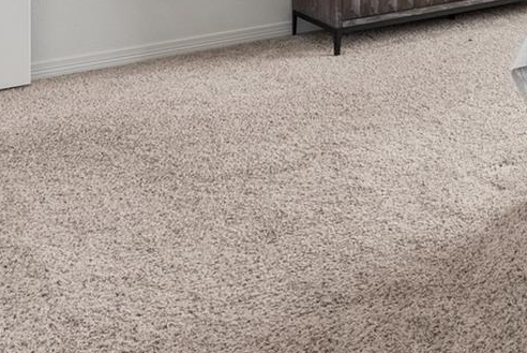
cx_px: 501
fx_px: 762
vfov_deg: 22.1
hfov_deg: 35.3
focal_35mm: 52
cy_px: -160
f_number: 8
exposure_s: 1/200
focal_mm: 16
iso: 200
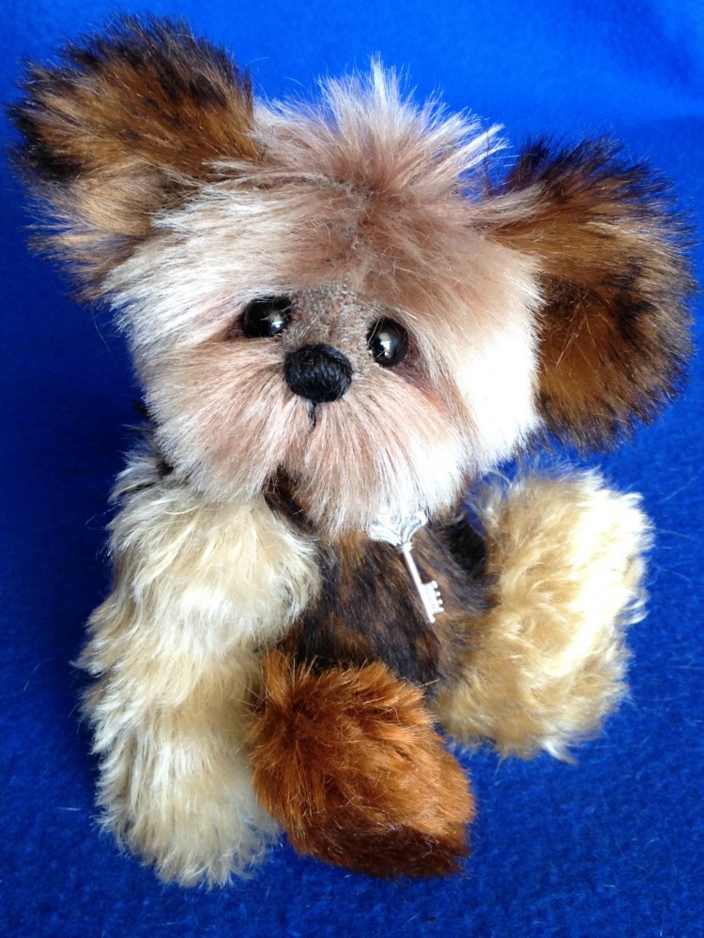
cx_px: 352
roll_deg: -2.8
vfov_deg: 52.6
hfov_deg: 40.7
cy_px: 469
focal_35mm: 35
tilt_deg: -35.6
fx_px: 949
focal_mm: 4.28
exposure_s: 1/20
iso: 50
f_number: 2.4
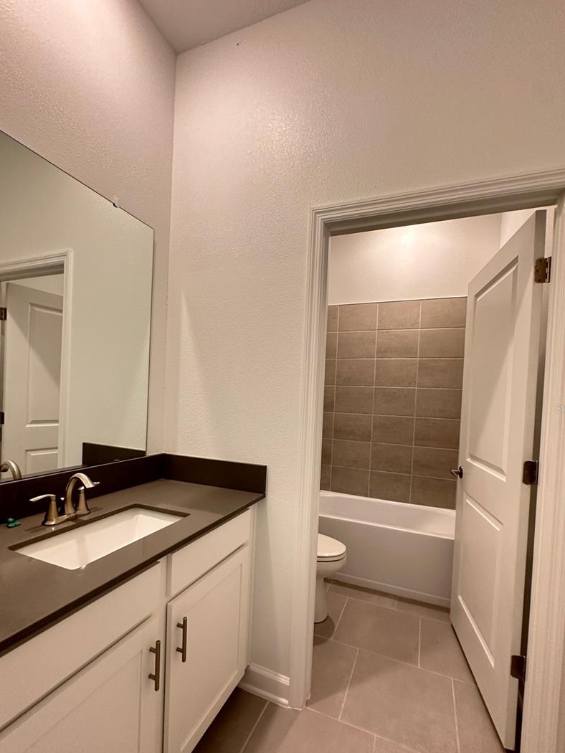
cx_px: 283
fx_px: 348
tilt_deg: -1.4
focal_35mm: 16
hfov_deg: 78.1
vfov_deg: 94.3
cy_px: 408
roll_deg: -2.2
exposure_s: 1/60
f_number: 2.2
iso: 200
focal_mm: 2.22
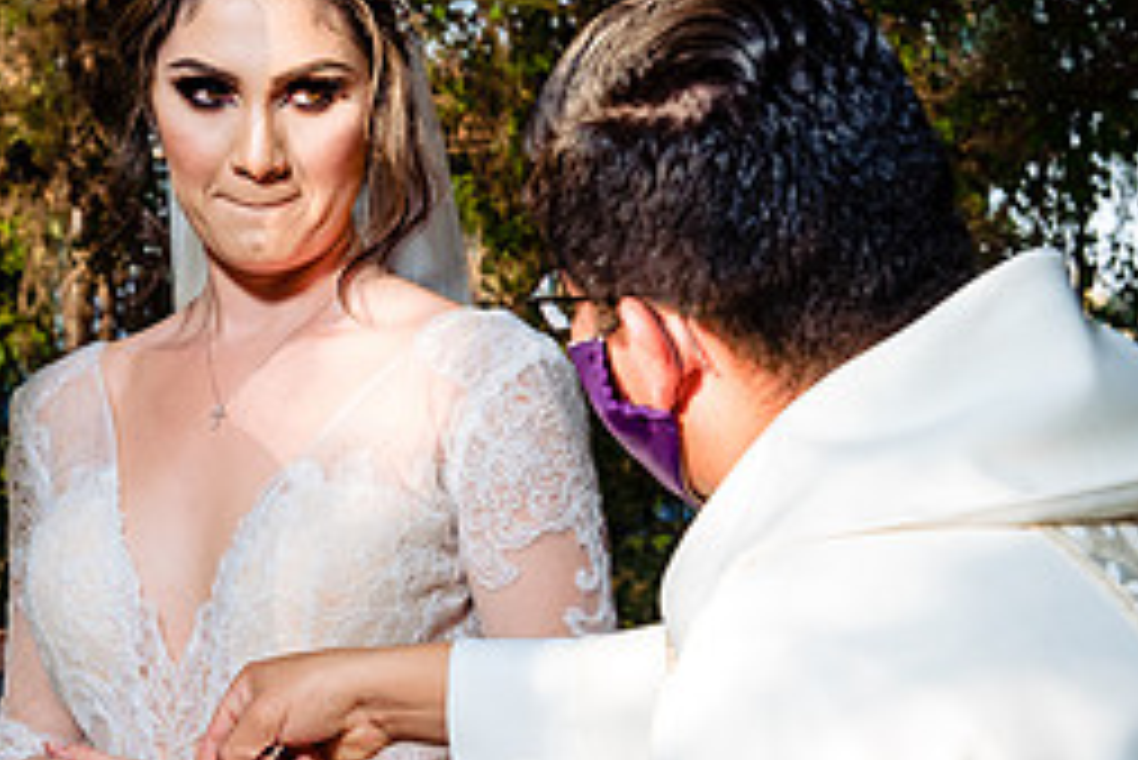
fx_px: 3479
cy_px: 483
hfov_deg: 18.4
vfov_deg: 12.5
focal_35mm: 110
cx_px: 225
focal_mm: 48
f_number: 6.3
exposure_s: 1/200
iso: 800
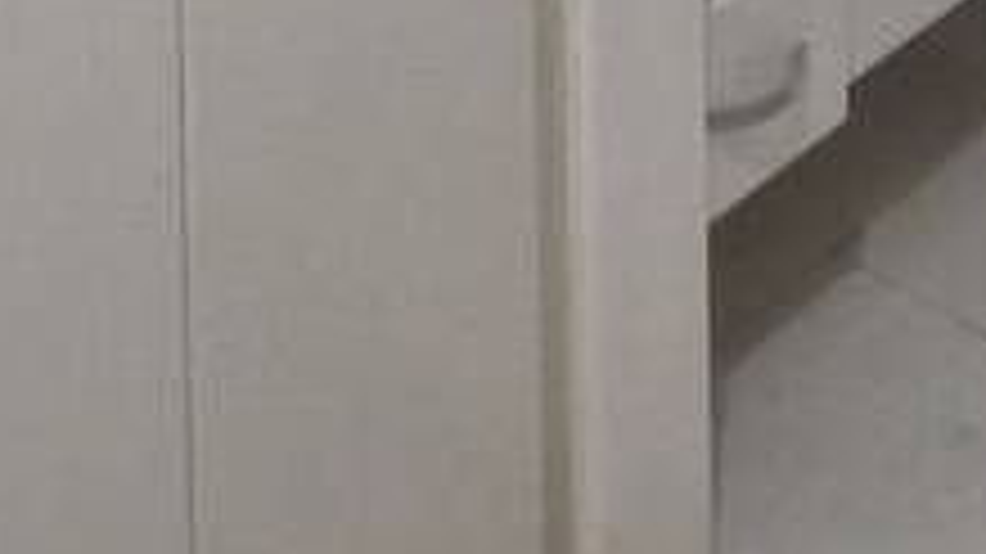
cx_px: 261
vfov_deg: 9.2
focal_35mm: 93
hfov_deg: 22.7
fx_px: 2431
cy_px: -1297
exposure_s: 1/60
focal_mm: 1.74
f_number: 2.2
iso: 400
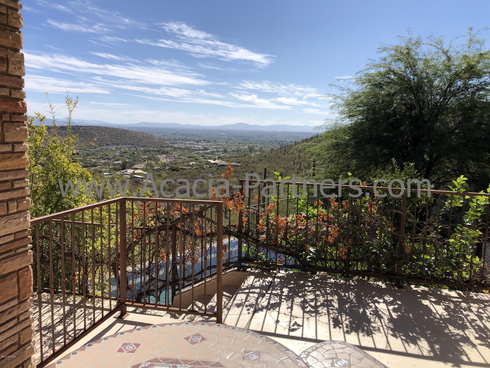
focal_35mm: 28
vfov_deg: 49.7
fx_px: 396
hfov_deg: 63.4
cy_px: 184
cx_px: 245
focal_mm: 4
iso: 25
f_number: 1.8
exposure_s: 1/3003
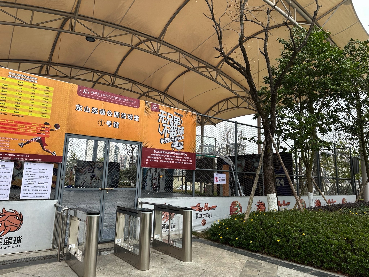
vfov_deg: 56.8
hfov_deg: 71.6
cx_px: 184
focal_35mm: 24
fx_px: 256
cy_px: 138
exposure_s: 1/276
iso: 80
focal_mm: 6.86
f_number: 1.78
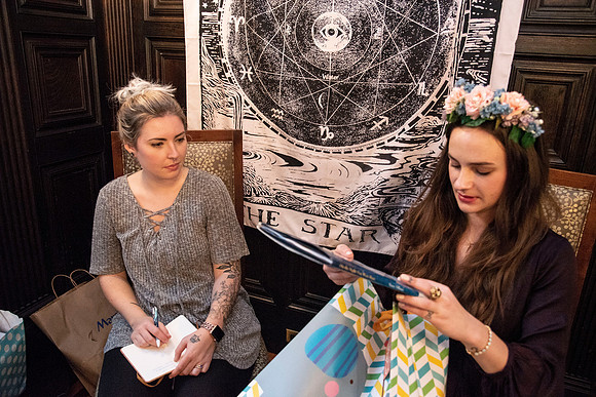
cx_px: 298
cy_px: 198
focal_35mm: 28
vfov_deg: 46.4
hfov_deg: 65.5
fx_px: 464
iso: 3200
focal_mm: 28
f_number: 4
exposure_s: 1/200
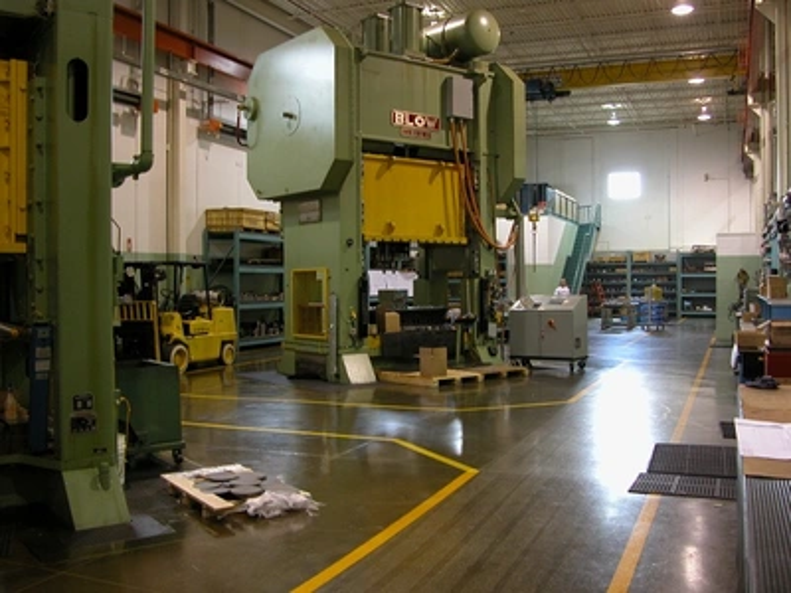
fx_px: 777
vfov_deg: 41.8
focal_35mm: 34
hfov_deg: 54.0
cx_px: 396
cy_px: 296
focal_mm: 8.9
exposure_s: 1/12.9
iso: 100
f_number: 2.8
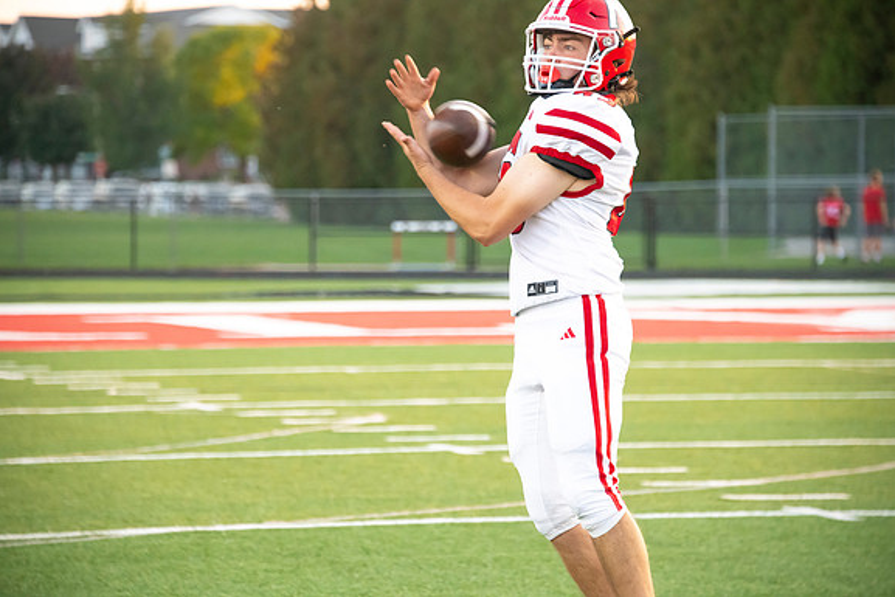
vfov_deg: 7.2
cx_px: 448
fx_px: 4749
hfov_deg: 10.8
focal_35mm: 191
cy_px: 298
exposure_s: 1/800
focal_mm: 190
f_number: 5.6
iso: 4000
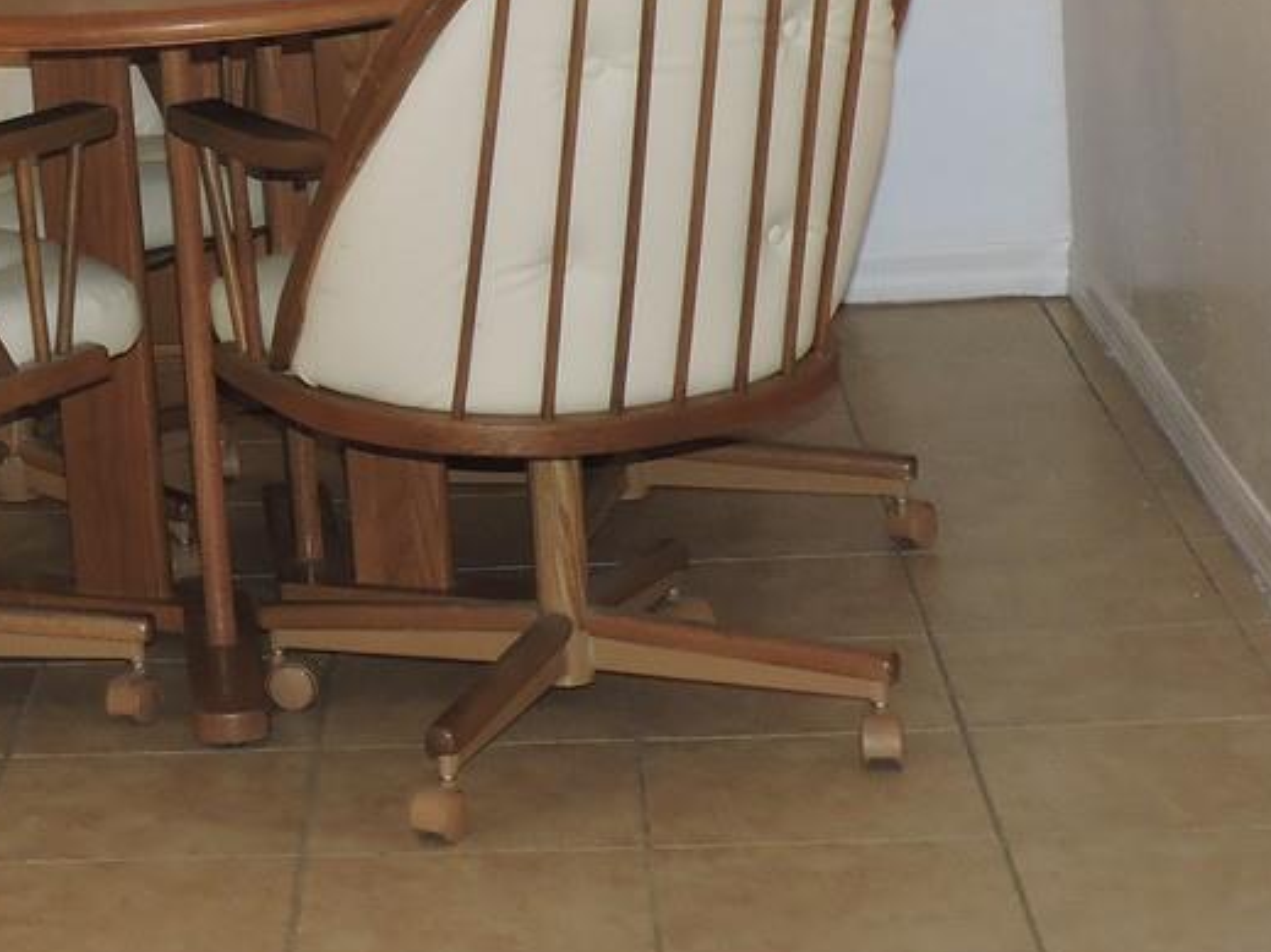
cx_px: -110
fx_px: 3965
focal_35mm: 108
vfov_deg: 13.2
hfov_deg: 17.6
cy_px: -284
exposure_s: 1/30
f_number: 3.3
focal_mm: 6.2
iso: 200
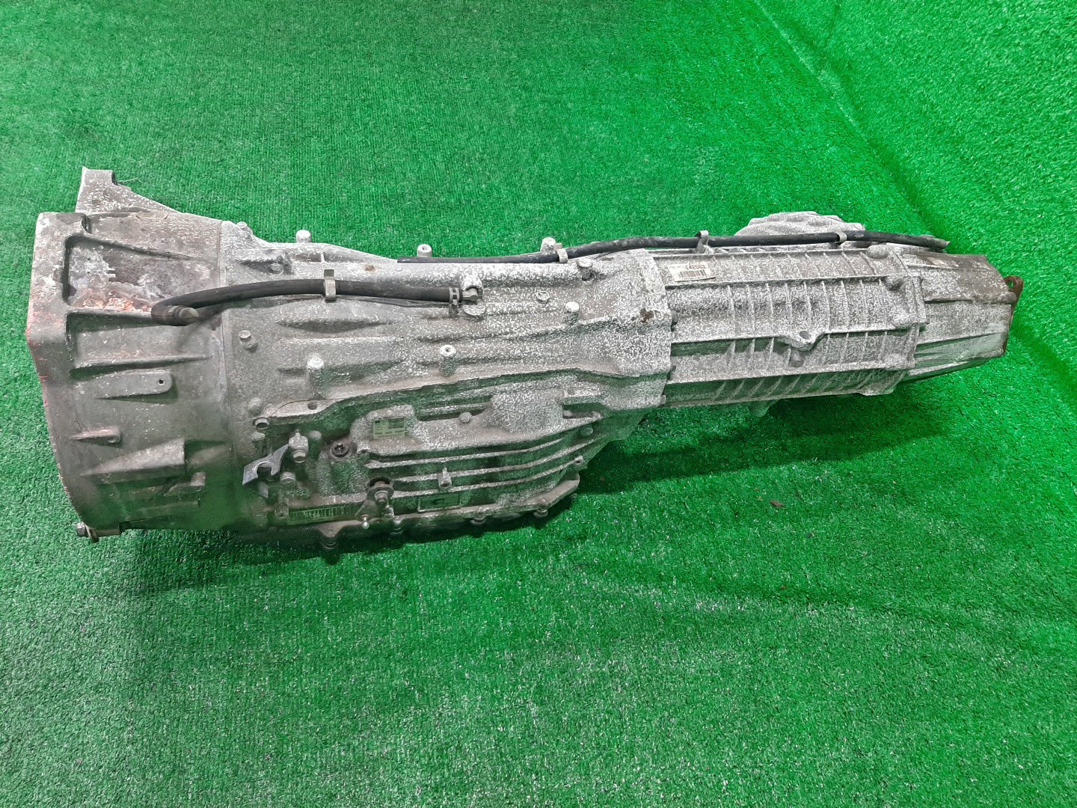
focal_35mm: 26
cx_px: 538
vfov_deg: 53.1
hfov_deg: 67.3
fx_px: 809
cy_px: 404
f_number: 1.7
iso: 160
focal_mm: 3.93
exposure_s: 1/50
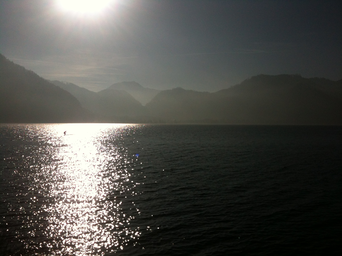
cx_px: 171
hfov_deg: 52.6
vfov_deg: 40.7
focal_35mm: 35
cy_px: 128
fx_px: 346
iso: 80
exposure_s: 1/13071
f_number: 2.8
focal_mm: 3.85
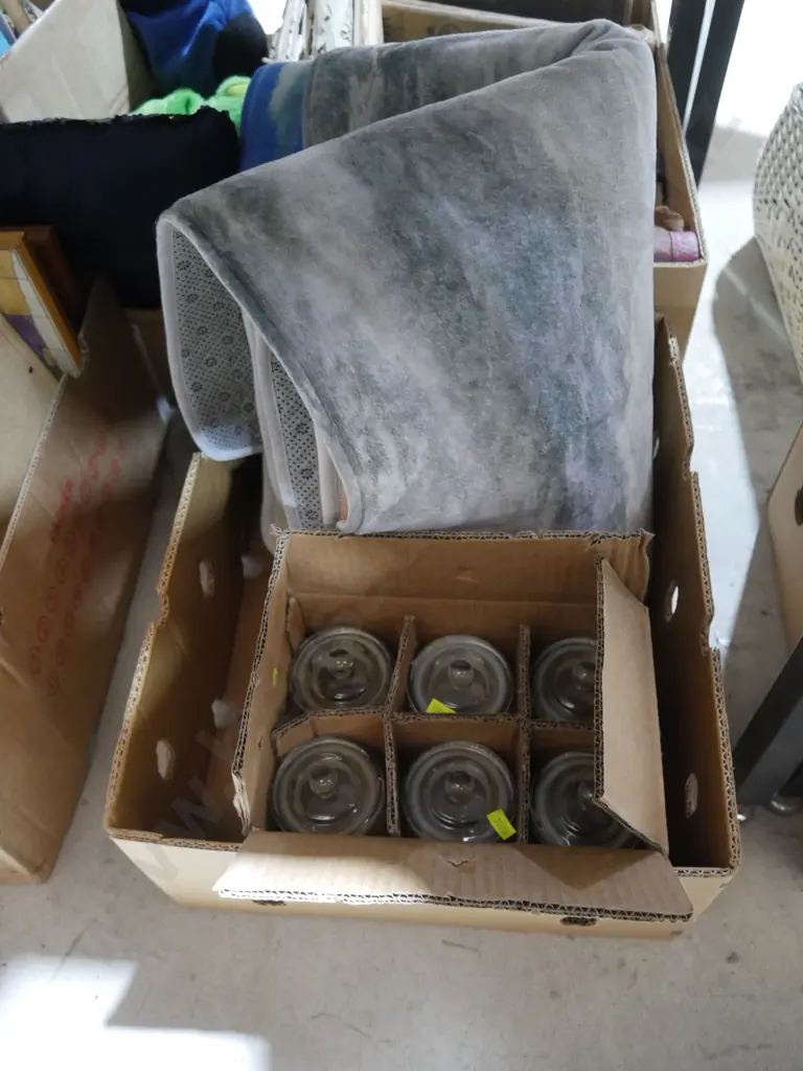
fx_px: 928
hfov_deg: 46.8
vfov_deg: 60.0
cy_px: 536
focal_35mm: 30
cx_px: 402
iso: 3200
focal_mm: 15
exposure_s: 1/40
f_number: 3.6
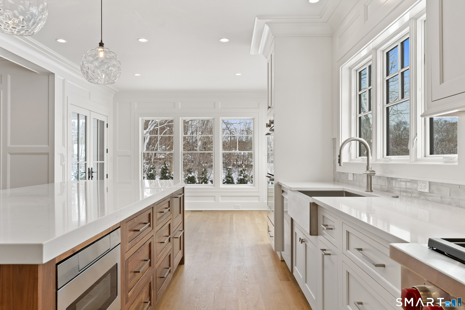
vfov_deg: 51.3
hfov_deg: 71.5
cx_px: 232
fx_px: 323
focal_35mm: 25
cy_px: 155
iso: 320
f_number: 8
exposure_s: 1/40
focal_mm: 25
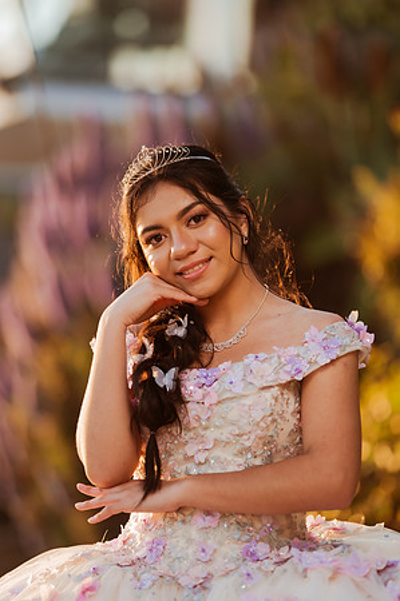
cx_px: 200
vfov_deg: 15.2
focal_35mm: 135
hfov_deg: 10.1
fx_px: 2255
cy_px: 300
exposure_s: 1/1000
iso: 320
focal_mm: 135
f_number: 1.8
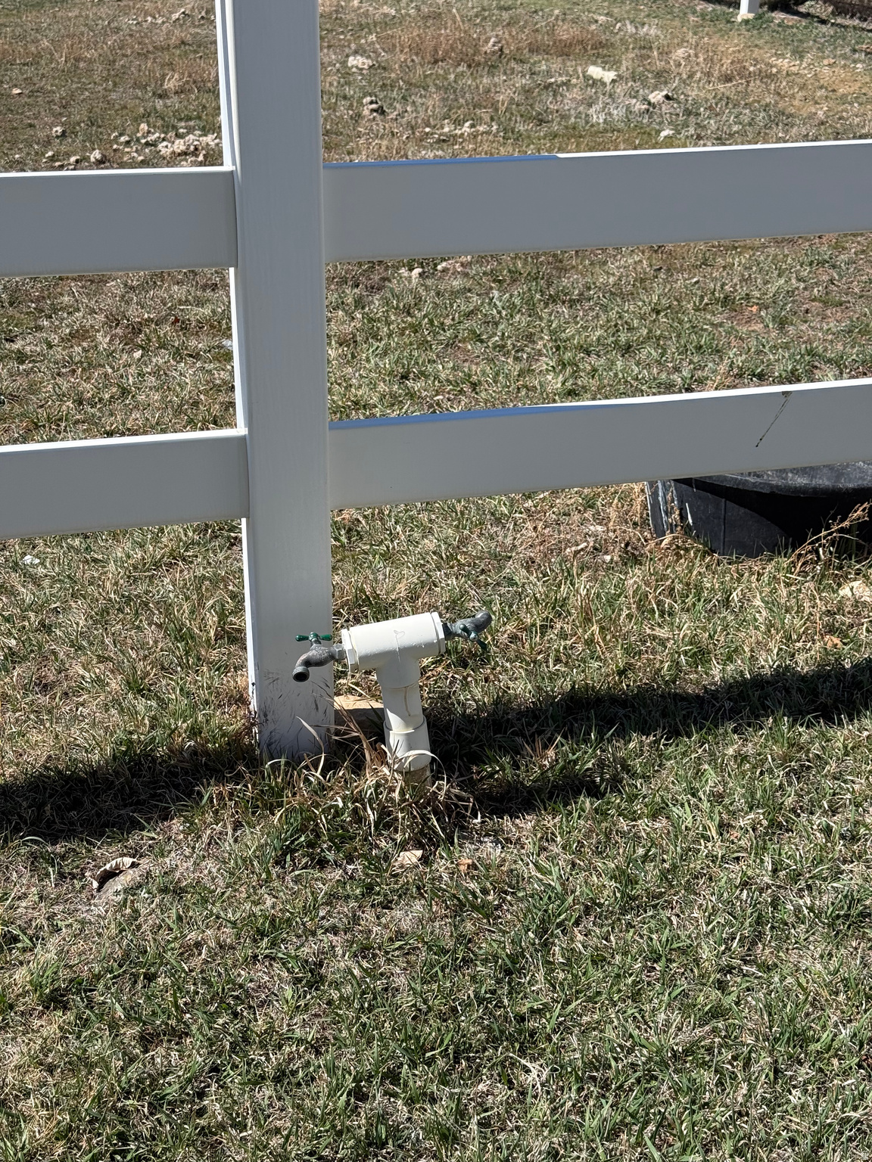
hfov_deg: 30.3
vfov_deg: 39.7
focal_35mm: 48
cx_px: 436
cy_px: 581
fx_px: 1612
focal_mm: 6.76
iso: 64
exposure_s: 1/3704
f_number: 1.78
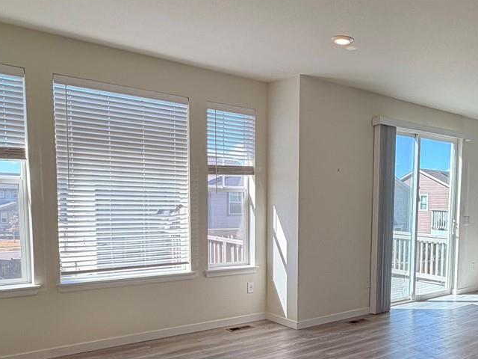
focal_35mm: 35
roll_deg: -1.5
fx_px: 483
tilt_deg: -5.0
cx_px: 373
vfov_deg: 40.1
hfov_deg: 49.9
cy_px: 246
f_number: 2.2
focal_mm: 2.22
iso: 32
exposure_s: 1/120
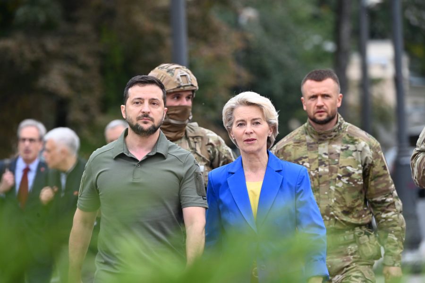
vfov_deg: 3.4
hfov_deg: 5.2
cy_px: 142
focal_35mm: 400
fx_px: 4719
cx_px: 212
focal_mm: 400
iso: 1600
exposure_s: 1/400
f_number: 8
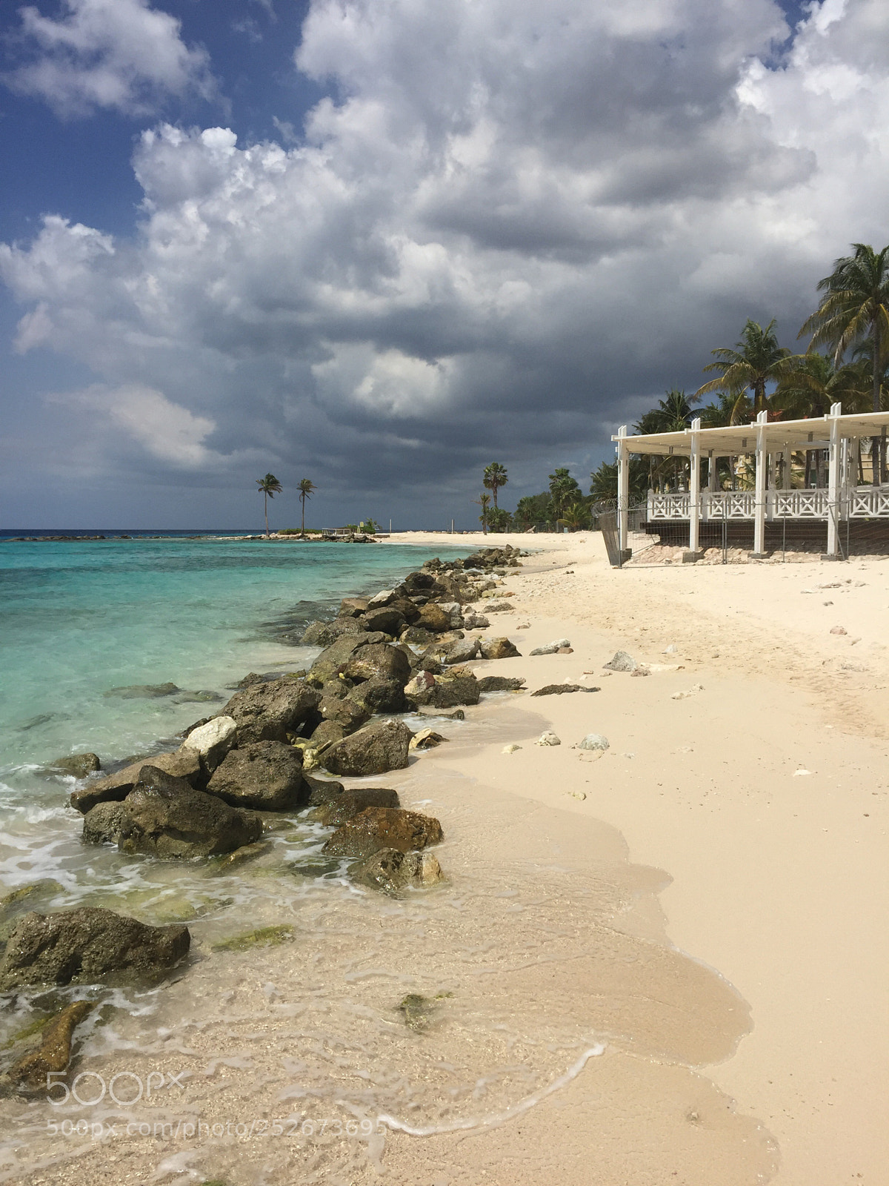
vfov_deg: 61.7
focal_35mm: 29
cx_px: 444
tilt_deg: -2.6
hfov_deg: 48.2
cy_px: 593
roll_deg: -0.7
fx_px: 993
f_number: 2.2
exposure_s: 1/5650
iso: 32
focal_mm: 4.15
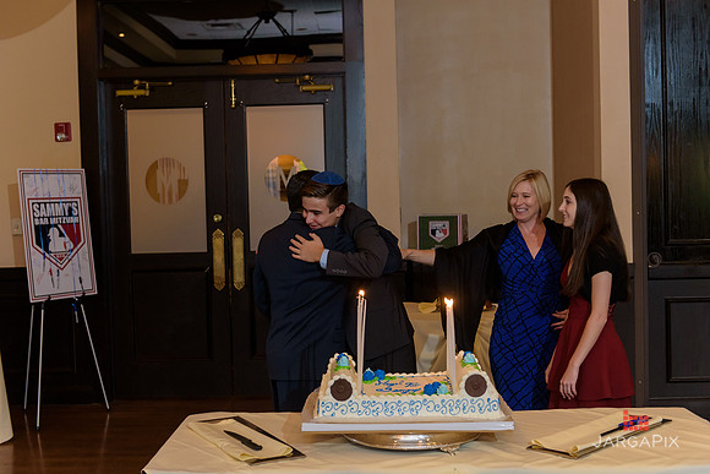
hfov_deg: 39.6
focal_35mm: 50
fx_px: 986
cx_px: 355
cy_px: 237
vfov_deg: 27.0
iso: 1600
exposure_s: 1/160
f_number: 3.2
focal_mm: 50
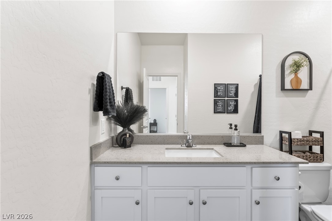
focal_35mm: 19
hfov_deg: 86.9
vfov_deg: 64.6
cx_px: 166
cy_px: 110
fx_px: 175
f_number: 8
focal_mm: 19
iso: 400
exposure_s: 1/1.25
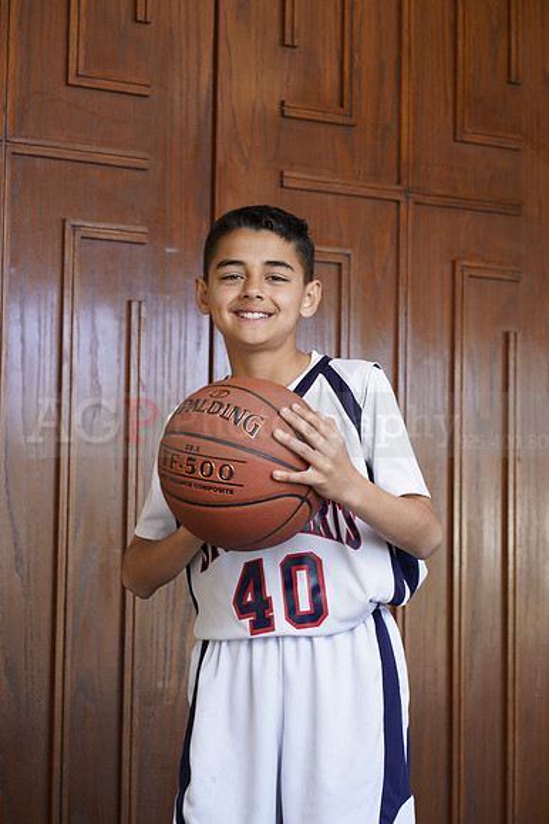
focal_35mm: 85
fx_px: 1947
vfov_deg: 23.9
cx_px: 274
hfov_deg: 16.1
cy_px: 412
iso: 200
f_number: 5.6
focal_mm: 85
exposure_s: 1/60
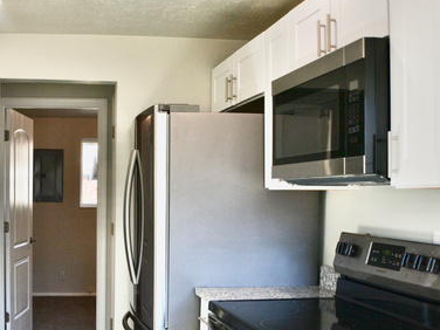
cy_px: 205
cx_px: 92
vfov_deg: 24.8
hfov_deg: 31.9
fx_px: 750
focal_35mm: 59
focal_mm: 24
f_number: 5.6
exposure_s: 1/125
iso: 320
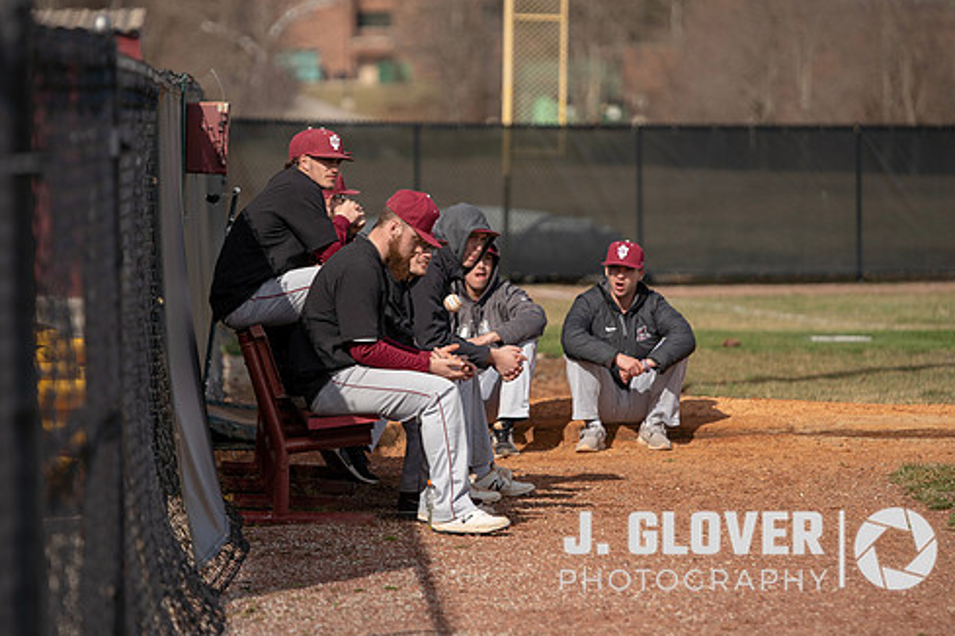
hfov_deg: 7.7
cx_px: 460
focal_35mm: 266
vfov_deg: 5.2
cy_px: 306
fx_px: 7056
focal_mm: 173
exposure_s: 1/1600
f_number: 2.8
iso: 100
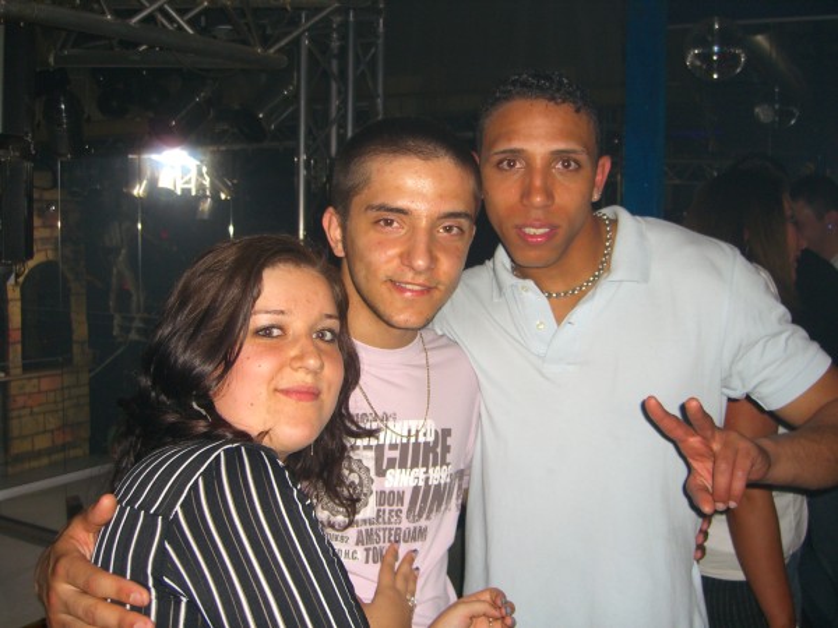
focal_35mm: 38
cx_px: 419
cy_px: 314
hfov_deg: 49.0
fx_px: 920
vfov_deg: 37.7
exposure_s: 1/60
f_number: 2.8
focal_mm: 7.9
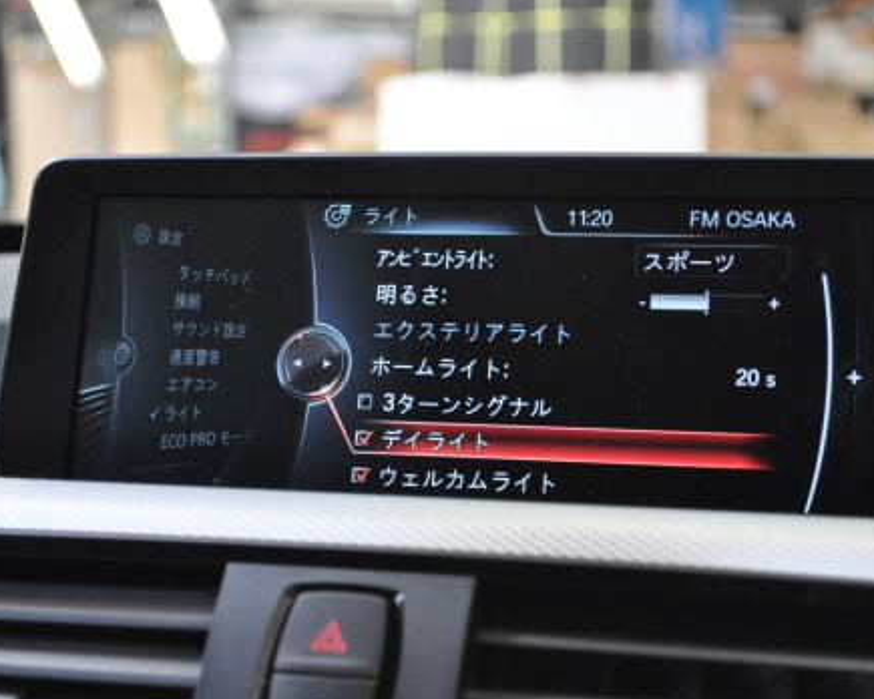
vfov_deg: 21.3
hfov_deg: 26.4
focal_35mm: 72
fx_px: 1862
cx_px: 488
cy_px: 350
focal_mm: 42
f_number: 5.3
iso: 800
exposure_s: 1/40
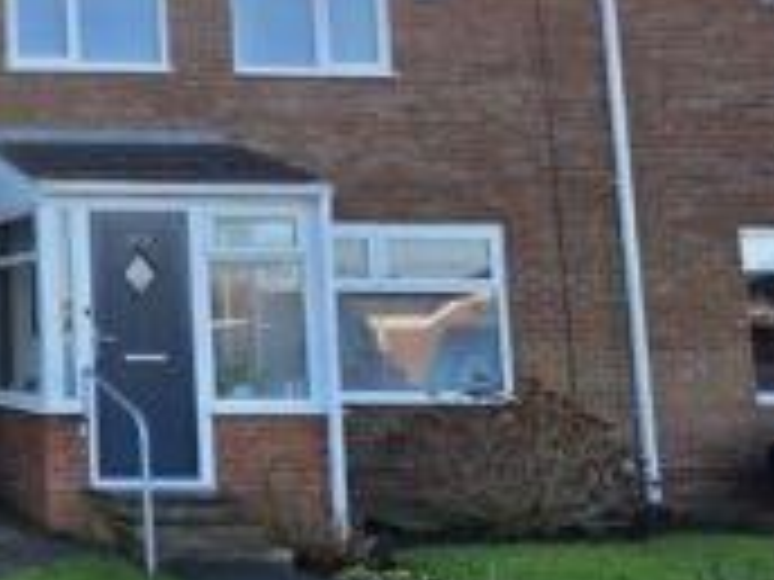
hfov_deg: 30.8
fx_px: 984
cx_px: -290
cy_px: 214
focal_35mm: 44
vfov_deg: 32.7
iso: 40
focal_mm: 2.2
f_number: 1.9
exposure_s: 1/351
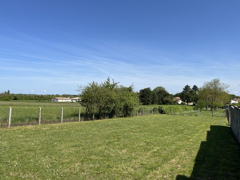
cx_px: 120
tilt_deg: +2.7
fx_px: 180
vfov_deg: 53.1
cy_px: 90
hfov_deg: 67.3
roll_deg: -1.1
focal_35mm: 26
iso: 50
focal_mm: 5.1
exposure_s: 1/4651
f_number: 1.6
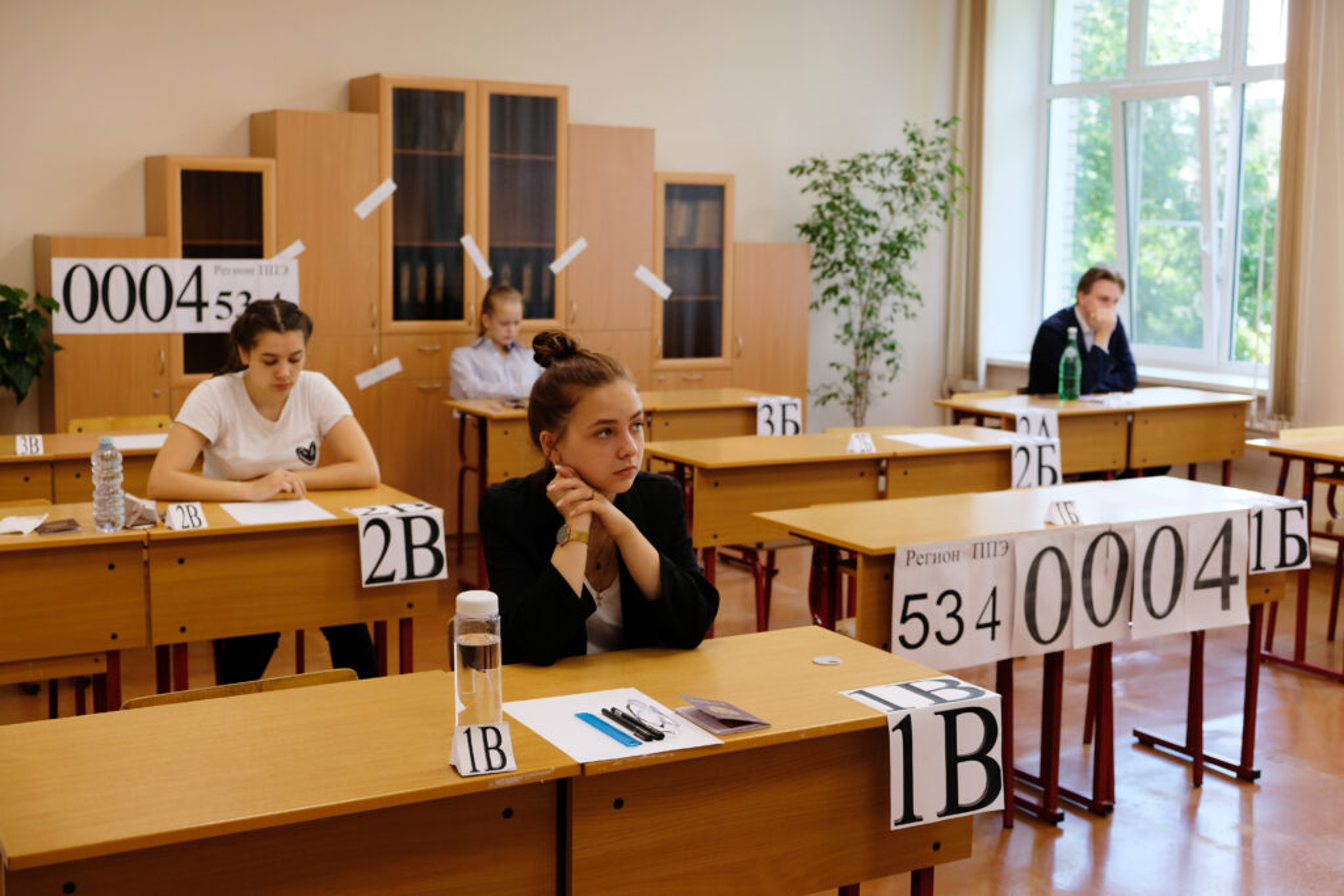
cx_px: 672
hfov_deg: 46.4
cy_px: 448
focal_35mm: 42
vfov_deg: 31.9
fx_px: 1568
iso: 400
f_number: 3.2
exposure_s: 1/140
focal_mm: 27.7
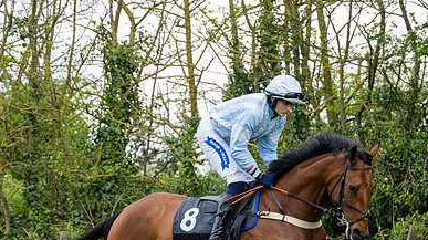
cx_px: 240
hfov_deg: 9.6
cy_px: 227
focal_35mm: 224
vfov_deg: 5.4
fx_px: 2540
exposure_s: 1/1600
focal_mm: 98
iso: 800
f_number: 4
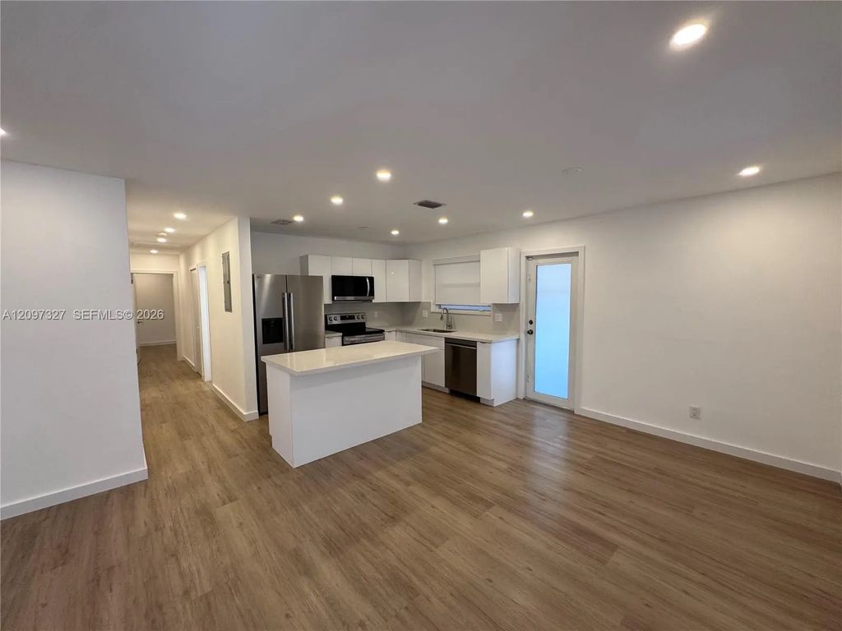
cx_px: 421
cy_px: 316
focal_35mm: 14
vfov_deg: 85.7
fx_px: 341
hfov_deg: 102.1
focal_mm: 2.22
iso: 125
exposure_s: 1/120
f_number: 2.2
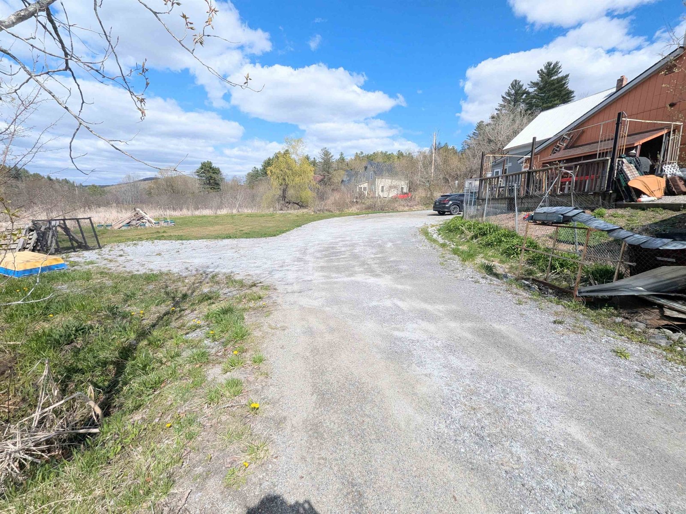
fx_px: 258
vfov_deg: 89.9
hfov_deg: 106.2
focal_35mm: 13
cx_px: 343
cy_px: 257
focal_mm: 1.95
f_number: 2.2
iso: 43
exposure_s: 1/1842
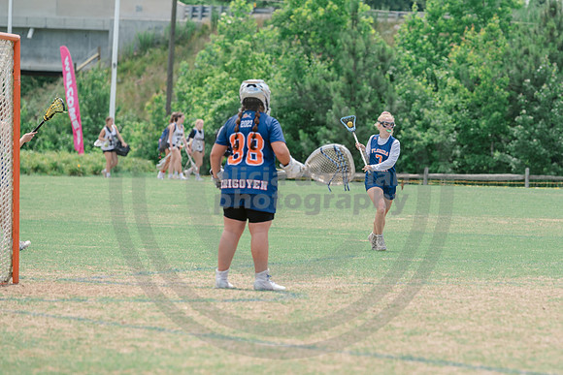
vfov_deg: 5.0
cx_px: 389
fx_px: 4321
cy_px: 189
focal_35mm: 276
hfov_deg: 7.4
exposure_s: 1/1250
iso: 250
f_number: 4.5
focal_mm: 200
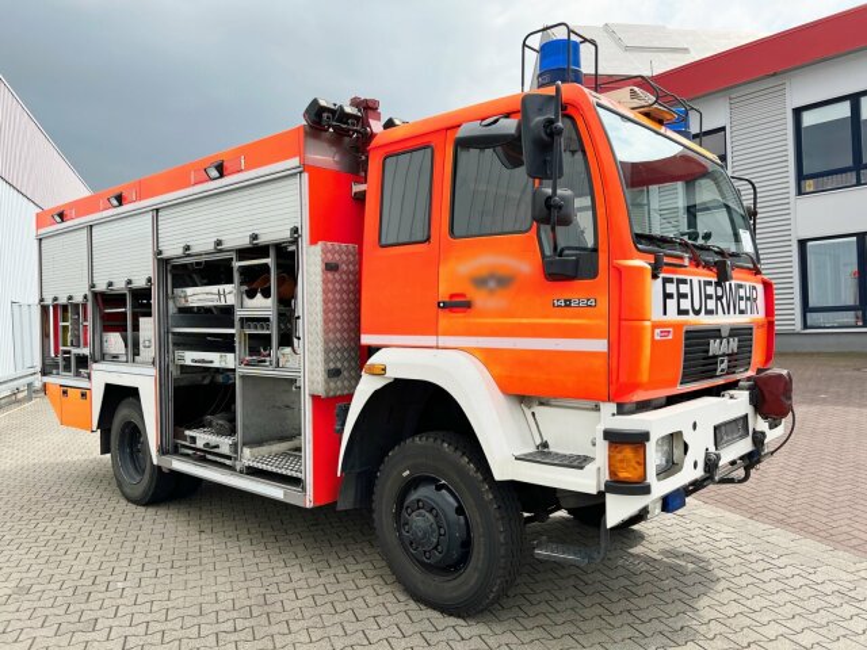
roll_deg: +3.0
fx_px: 651
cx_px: 434
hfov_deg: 67.3
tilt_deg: +1.7
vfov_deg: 53.1
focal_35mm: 26
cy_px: 325
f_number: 1.5
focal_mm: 5.7
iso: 50
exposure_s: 1/2695
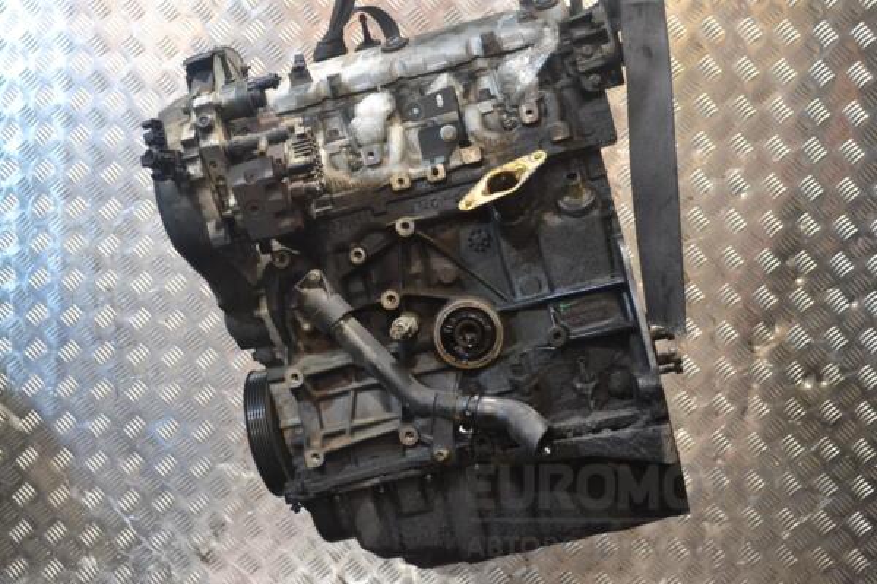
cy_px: 292
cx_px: 438
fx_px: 1169
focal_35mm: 48
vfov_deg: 28.1
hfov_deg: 41.1
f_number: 4.8
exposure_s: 1/80
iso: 3200
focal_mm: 32
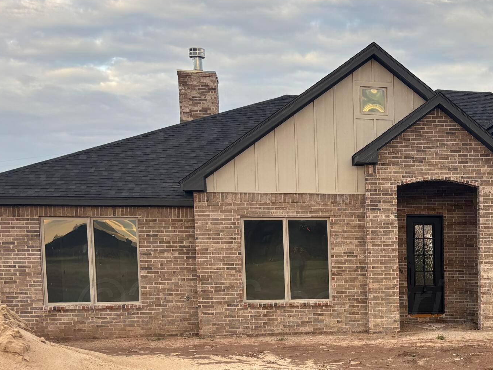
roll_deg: +0.4
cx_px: 516
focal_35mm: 58
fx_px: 826
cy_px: 308
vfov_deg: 24.7
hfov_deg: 30.4
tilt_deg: -5.3
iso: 40
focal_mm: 5.96
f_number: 1.6
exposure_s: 1/252
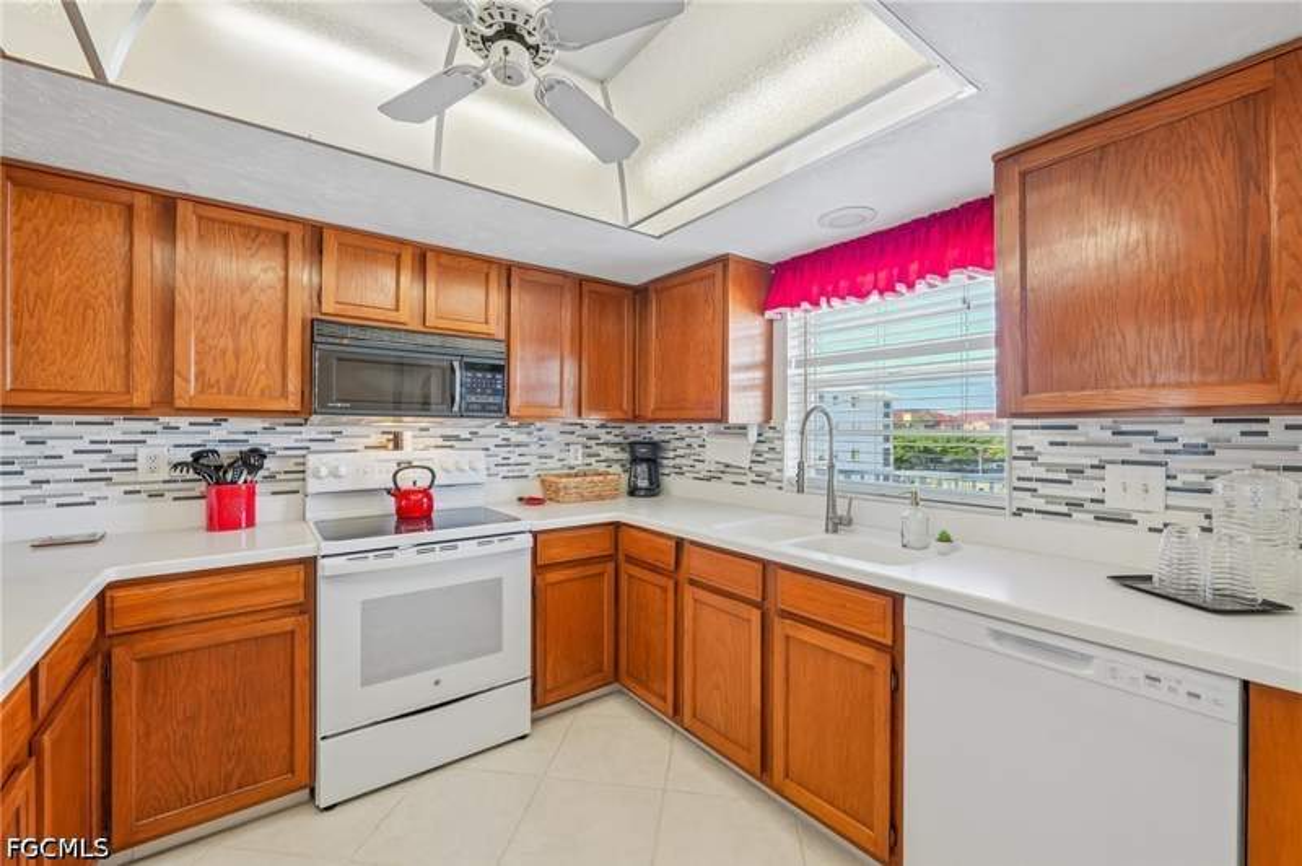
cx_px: 651
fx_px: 506
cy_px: 433
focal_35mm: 14
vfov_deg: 81.1
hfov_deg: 104.3
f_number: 8
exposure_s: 1/20
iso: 400
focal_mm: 14
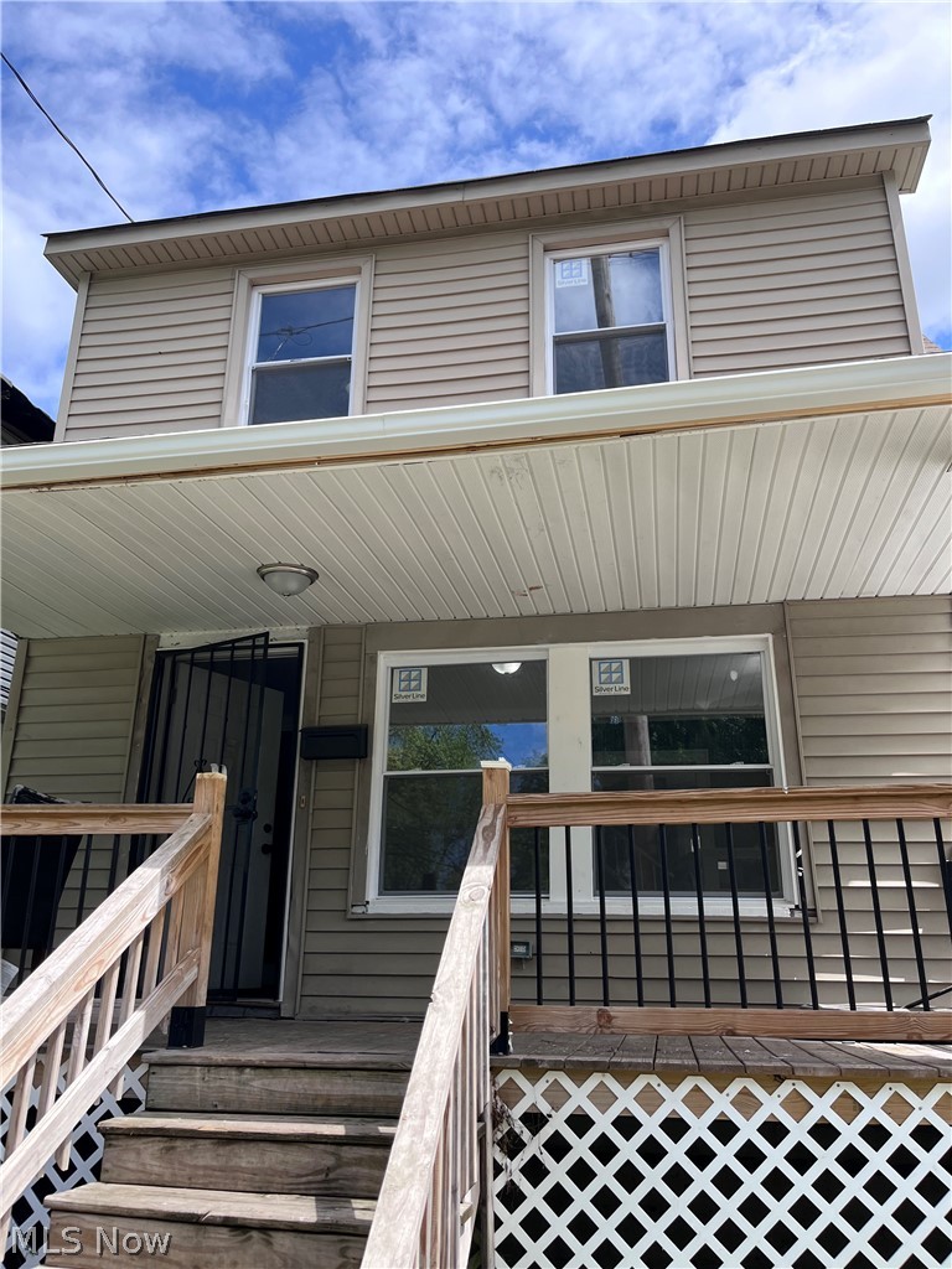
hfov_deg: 53.1
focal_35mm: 26
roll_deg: +0.8
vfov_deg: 67.3
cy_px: 634
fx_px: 953
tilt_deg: +19.9
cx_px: 476
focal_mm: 5.1
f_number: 1.6
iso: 50
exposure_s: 1/1776
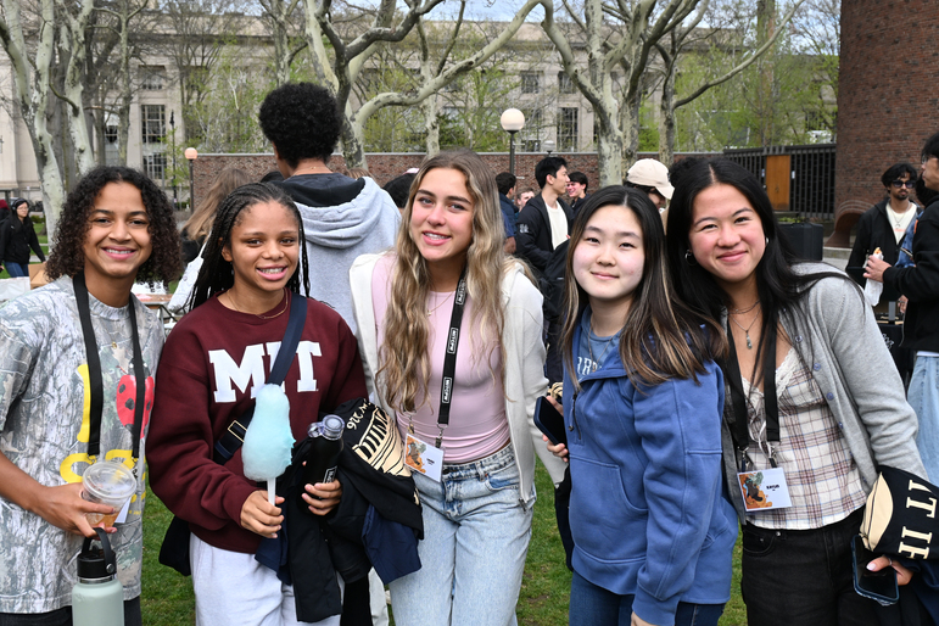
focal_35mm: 42
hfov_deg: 46.3
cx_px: 423
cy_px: 309
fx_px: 1095
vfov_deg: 31.9
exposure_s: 1/500
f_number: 5.6
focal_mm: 24
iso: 200
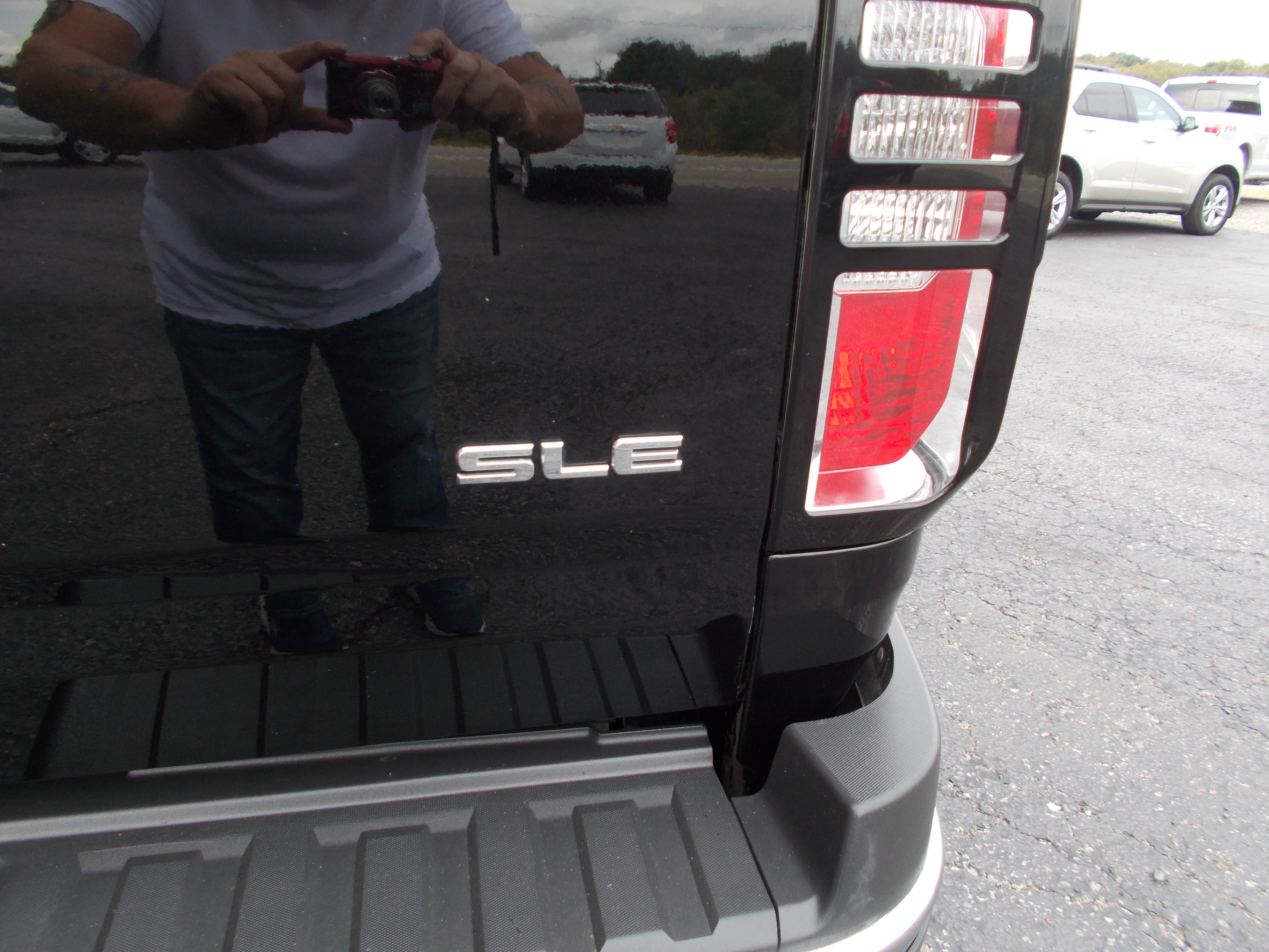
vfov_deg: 53.1
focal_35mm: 26
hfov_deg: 67.3
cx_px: 634
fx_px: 953
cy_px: 476
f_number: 3.2
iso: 80
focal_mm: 4.6
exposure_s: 1/100
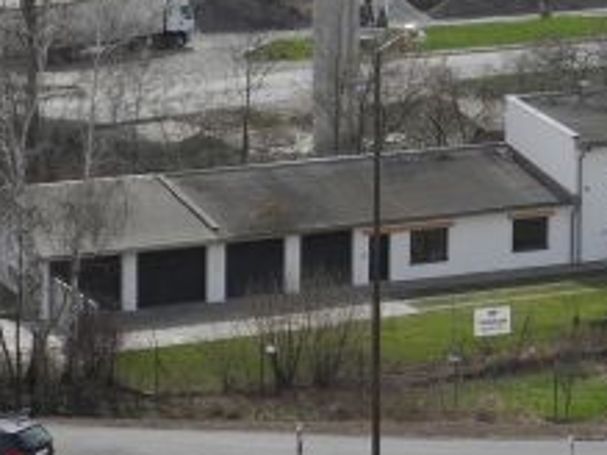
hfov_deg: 13.2
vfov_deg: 10.1
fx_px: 2559
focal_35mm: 146
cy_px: 6
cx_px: 693
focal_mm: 10.7
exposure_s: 1/1012
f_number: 4
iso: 100
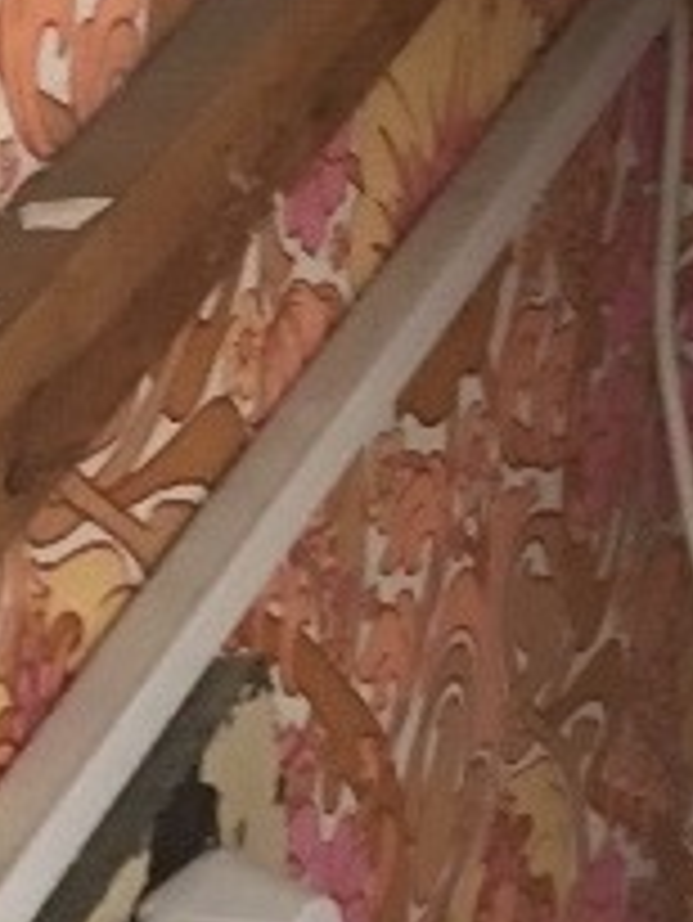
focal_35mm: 170
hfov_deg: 7.7
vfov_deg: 11.3
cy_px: -324
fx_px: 4533
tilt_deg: -21.6
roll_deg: -4.0
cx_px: 2002
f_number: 2.2
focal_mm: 4.15
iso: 160
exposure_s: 1/33
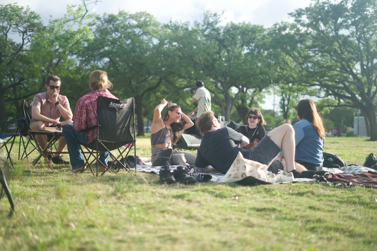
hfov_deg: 39.6
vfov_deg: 27.0
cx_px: 188
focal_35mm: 50
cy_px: 126
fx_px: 524
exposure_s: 1/200
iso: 100
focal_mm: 50
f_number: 1.8
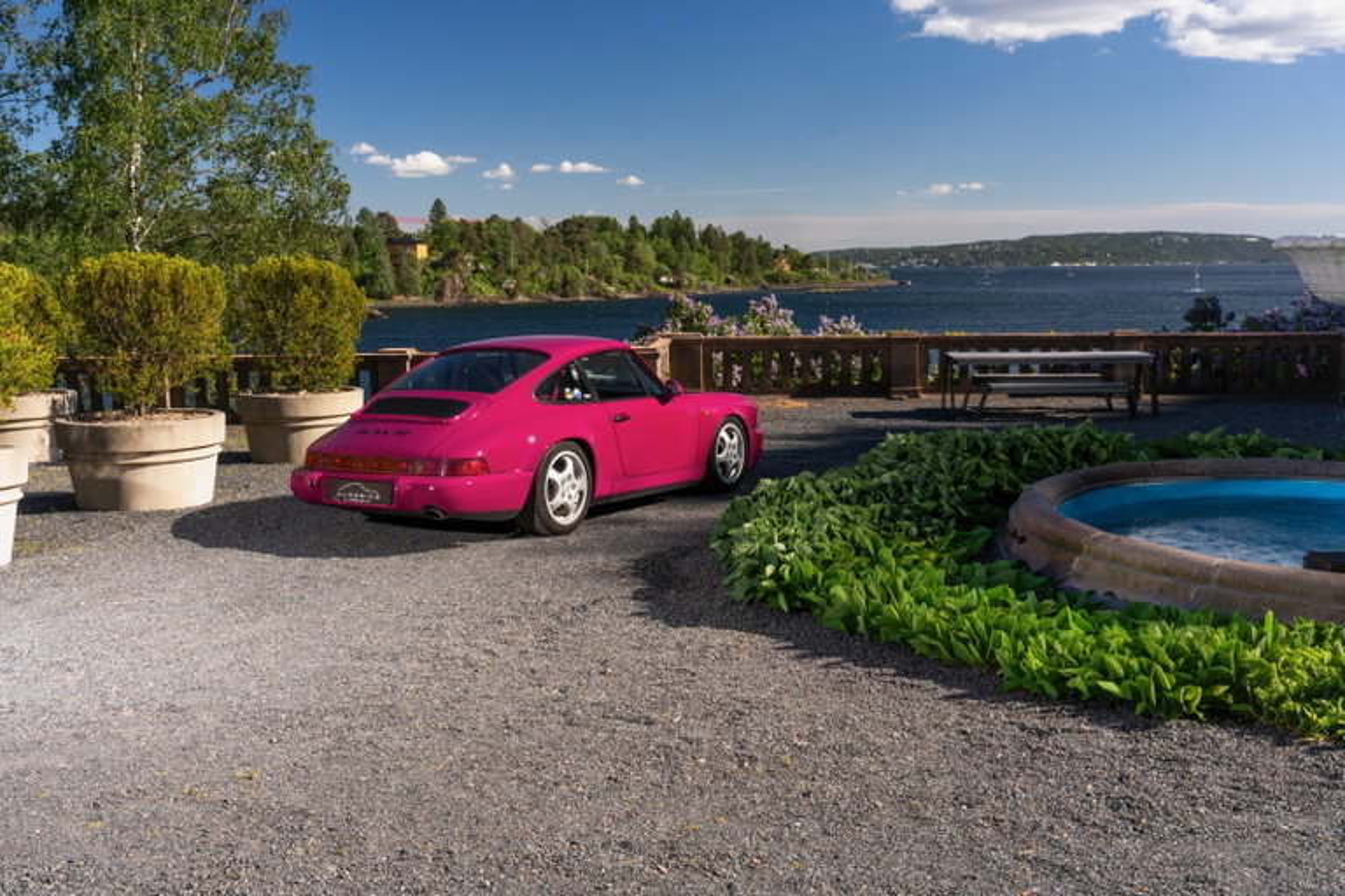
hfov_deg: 53.9
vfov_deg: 37.5
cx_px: 672
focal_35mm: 35
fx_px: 1322
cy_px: 448
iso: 500
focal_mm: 35.4
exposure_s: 1/160
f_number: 16
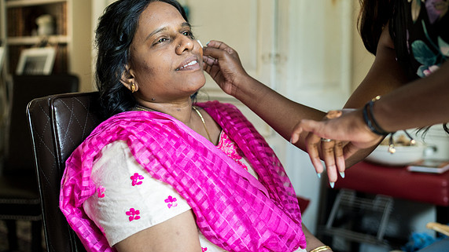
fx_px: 488
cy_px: 93
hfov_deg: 49.3
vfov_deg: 28.9
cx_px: 245
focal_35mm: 41
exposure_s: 1/200
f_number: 2
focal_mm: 35
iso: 1600
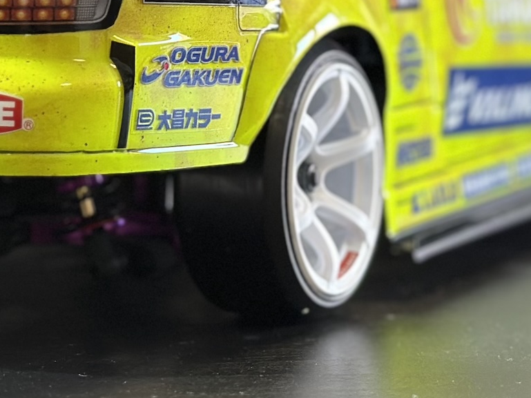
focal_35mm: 156
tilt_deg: -3.1
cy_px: 21
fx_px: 2393
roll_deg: -0.9
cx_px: 19
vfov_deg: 9.5
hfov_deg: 12.5
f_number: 1.78
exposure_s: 1/50
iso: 100
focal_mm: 6.86
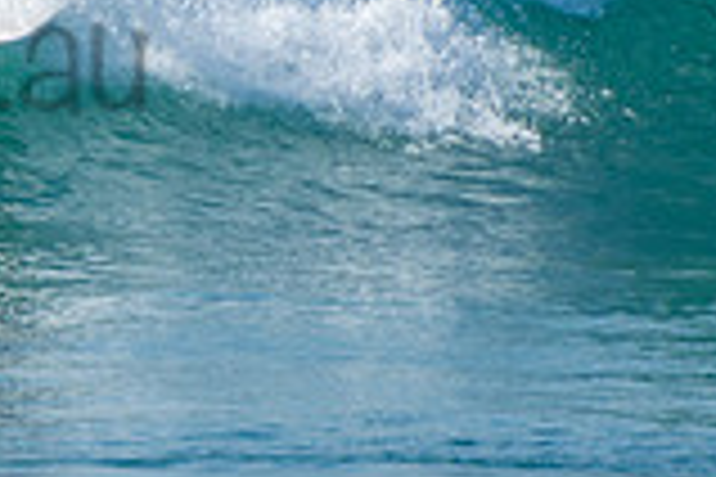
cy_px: 7
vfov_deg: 0.6
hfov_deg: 0.9
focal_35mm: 2184
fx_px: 43434
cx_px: -329
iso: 220
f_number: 5.6
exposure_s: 1/1250
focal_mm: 400
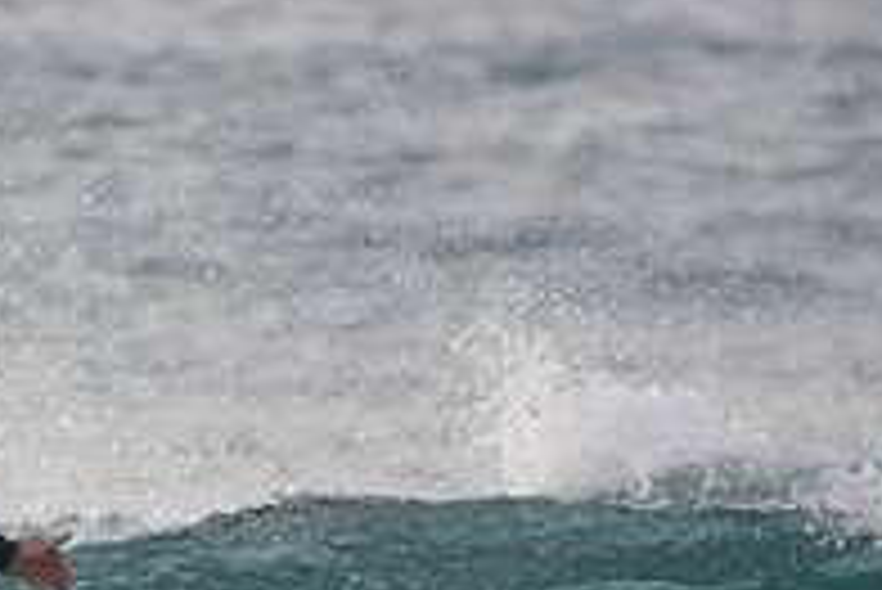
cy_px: 763
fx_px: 54478
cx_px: -202
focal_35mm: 2222
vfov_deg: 0.6
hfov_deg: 0.9
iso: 800
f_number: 5.6
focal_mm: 500
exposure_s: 1/1600
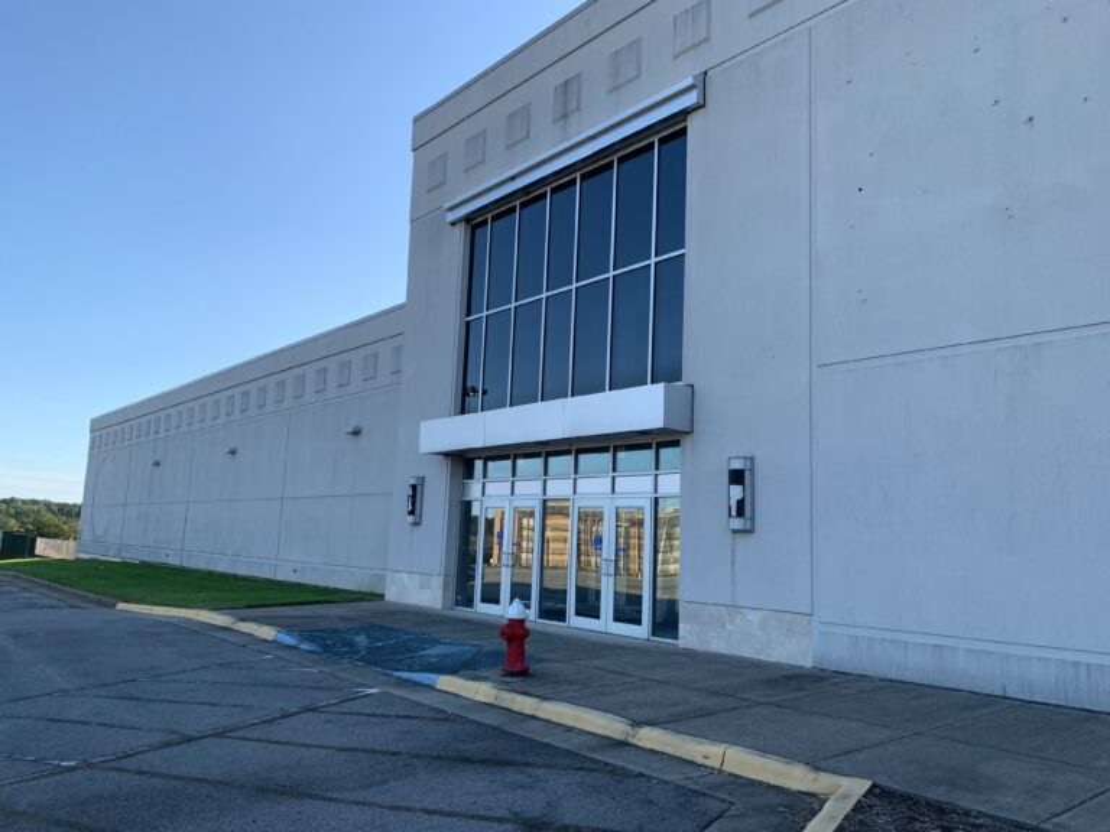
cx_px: 555
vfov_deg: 53.1
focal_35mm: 26
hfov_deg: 67.3
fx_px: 834
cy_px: 416
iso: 25
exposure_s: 1/737
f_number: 1.8
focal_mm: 4.25
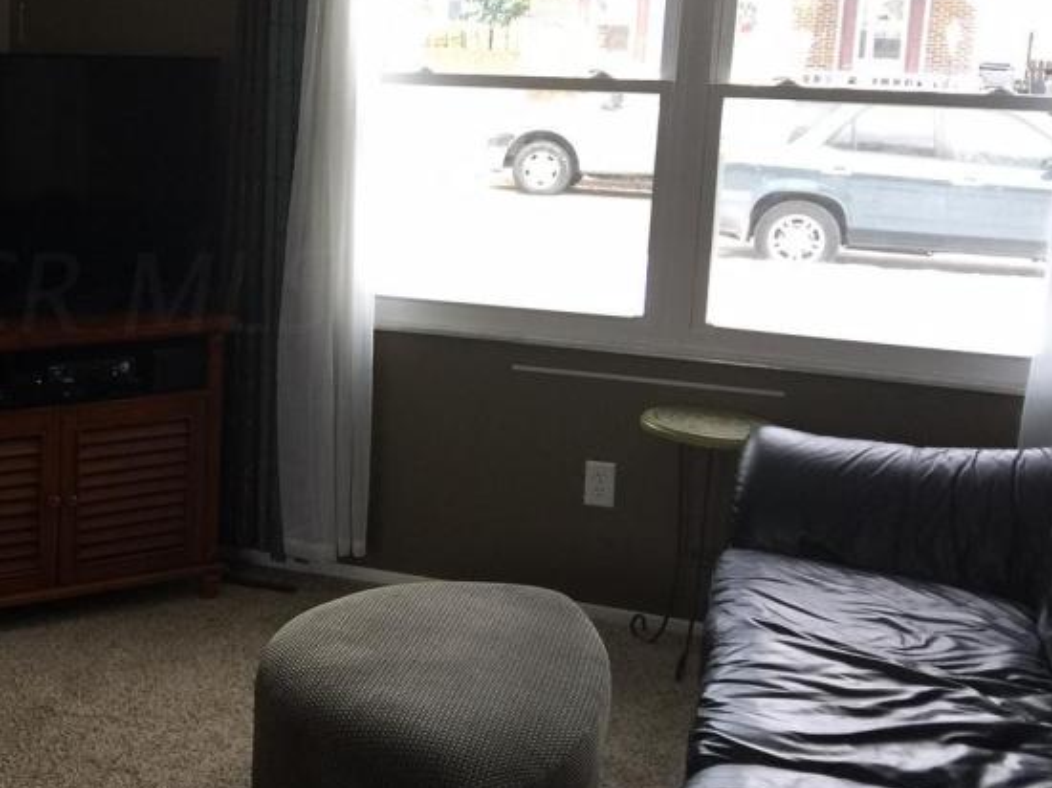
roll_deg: -1.6
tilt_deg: -9.4
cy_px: 293
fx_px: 1640
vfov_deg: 26.9
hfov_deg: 33.9
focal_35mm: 54
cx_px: 138
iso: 40
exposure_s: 1/30
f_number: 2.2
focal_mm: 4.15
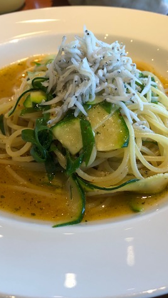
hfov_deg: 29.0
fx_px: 324
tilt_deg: -43.1
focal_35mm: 41
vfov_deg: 49.4
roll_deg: +1.0
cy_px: 150
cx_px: 76
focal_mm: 3.99
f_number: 1.8
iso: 25
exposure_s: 1/33
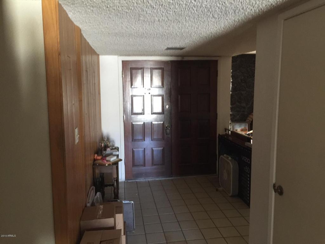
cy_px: 122
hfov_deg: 61.7
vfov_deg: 48.2
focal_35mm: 29
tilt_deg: -6.9
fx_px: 272
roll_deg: -0.3
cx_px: 162
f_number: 2.2
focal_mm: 4.15
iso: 125
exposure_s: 1/15
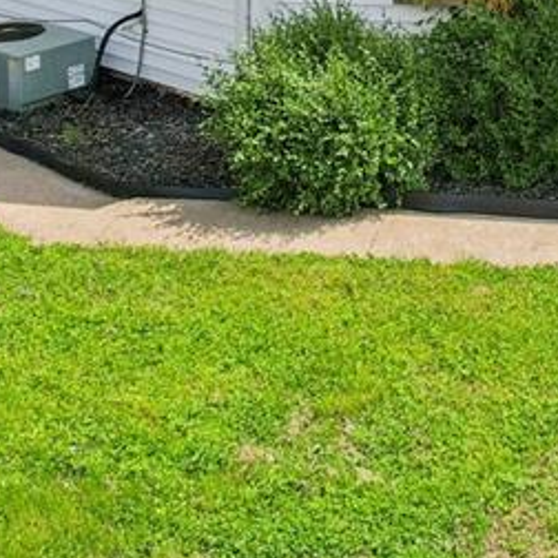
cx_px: 538
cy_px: -190
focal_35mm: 76
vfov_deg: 20.5
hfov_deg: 22.0
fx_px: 1386
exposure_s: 1/3200
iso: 100
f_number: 2.8
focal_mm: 8.4
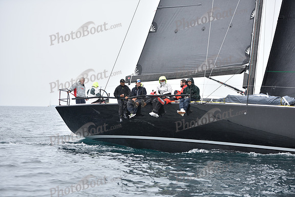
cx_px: 149
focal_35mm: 91
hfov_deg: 22.4
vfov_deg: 15.0
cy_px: 99
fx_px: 746
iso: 250
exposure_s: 1/800
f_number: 3.2
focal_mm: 90
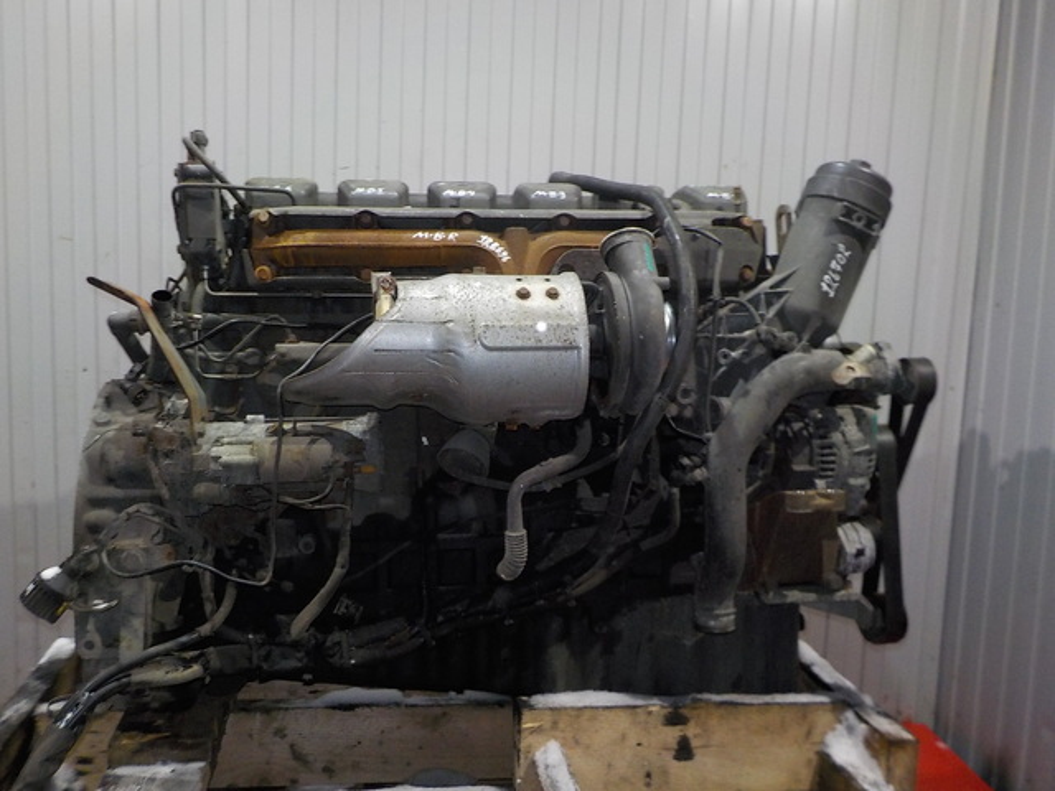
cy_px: 396
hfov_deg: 60.0
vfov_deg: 46.8
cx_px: 528
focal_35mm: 30
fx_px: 914
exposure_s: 1/15
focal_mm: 4.1
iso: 400
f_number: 3.3
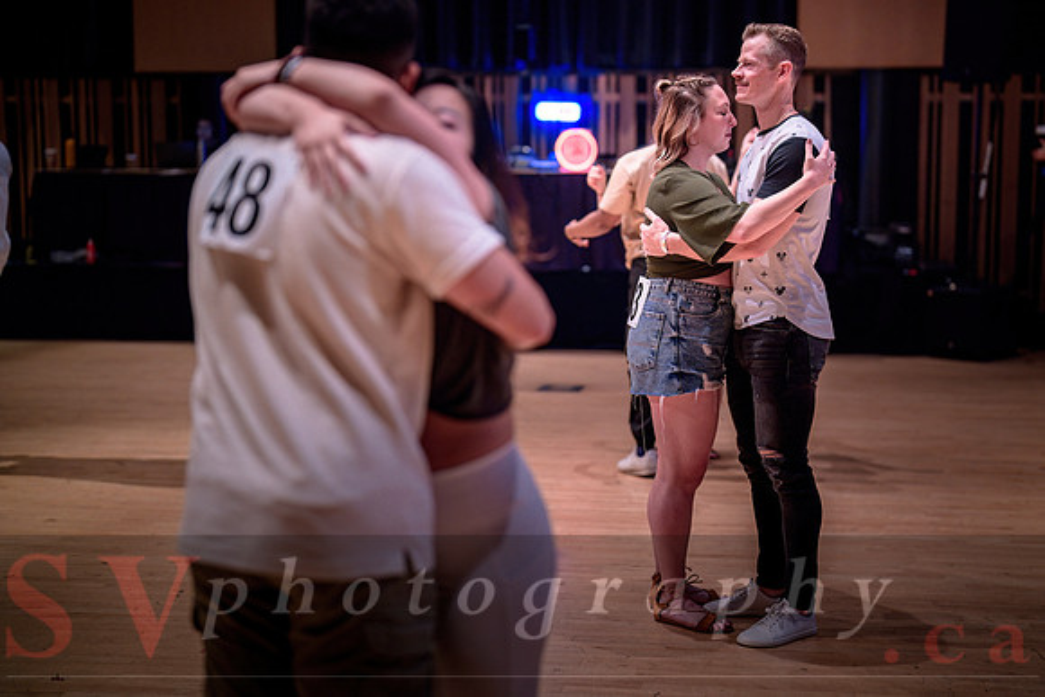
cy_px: 316
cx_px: 580
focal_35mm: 56
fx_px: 1634
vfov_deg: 24.1
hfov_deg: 35.4
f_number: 1.4
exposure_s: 1/320
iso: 1250
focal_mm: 50
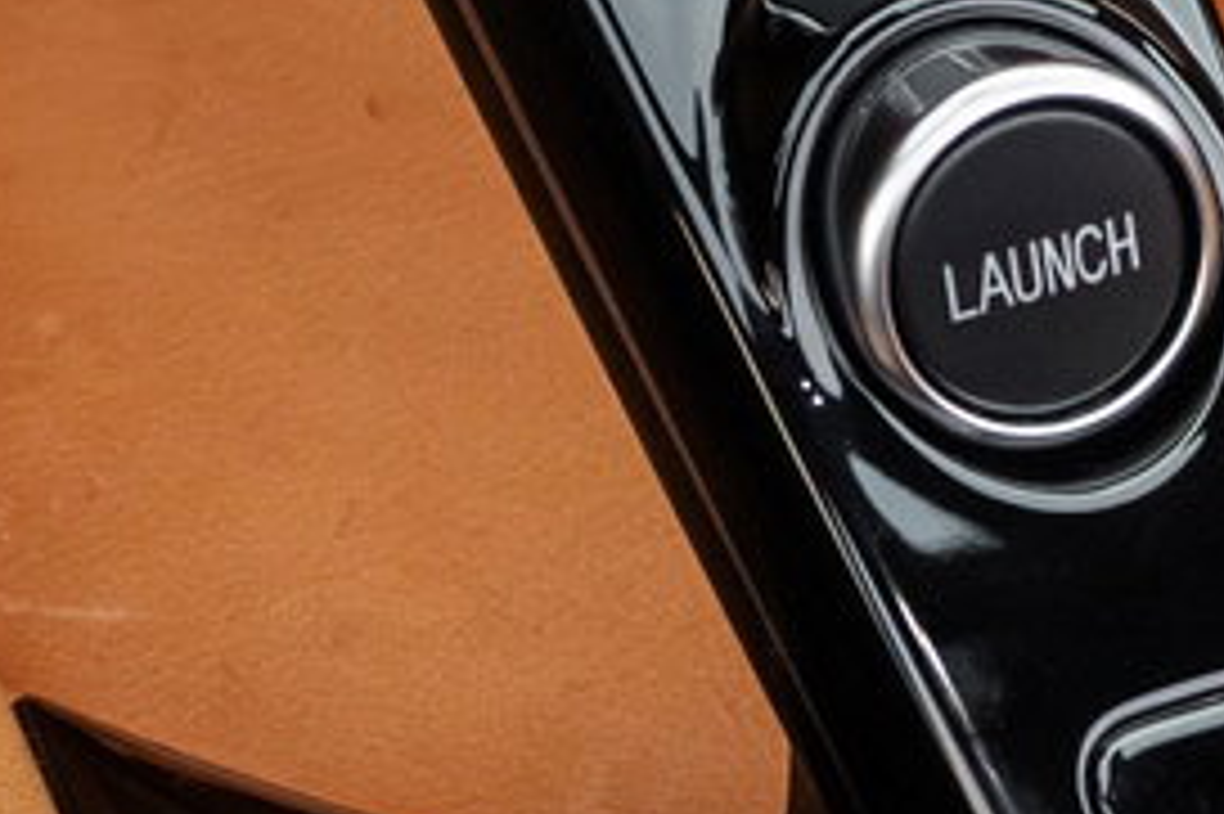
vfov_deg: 7.7
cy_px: 279
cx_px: 702
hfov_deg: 11.5
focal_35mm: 179
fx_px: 6082
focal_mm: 20
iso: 5000
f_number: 4
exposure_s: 1/160
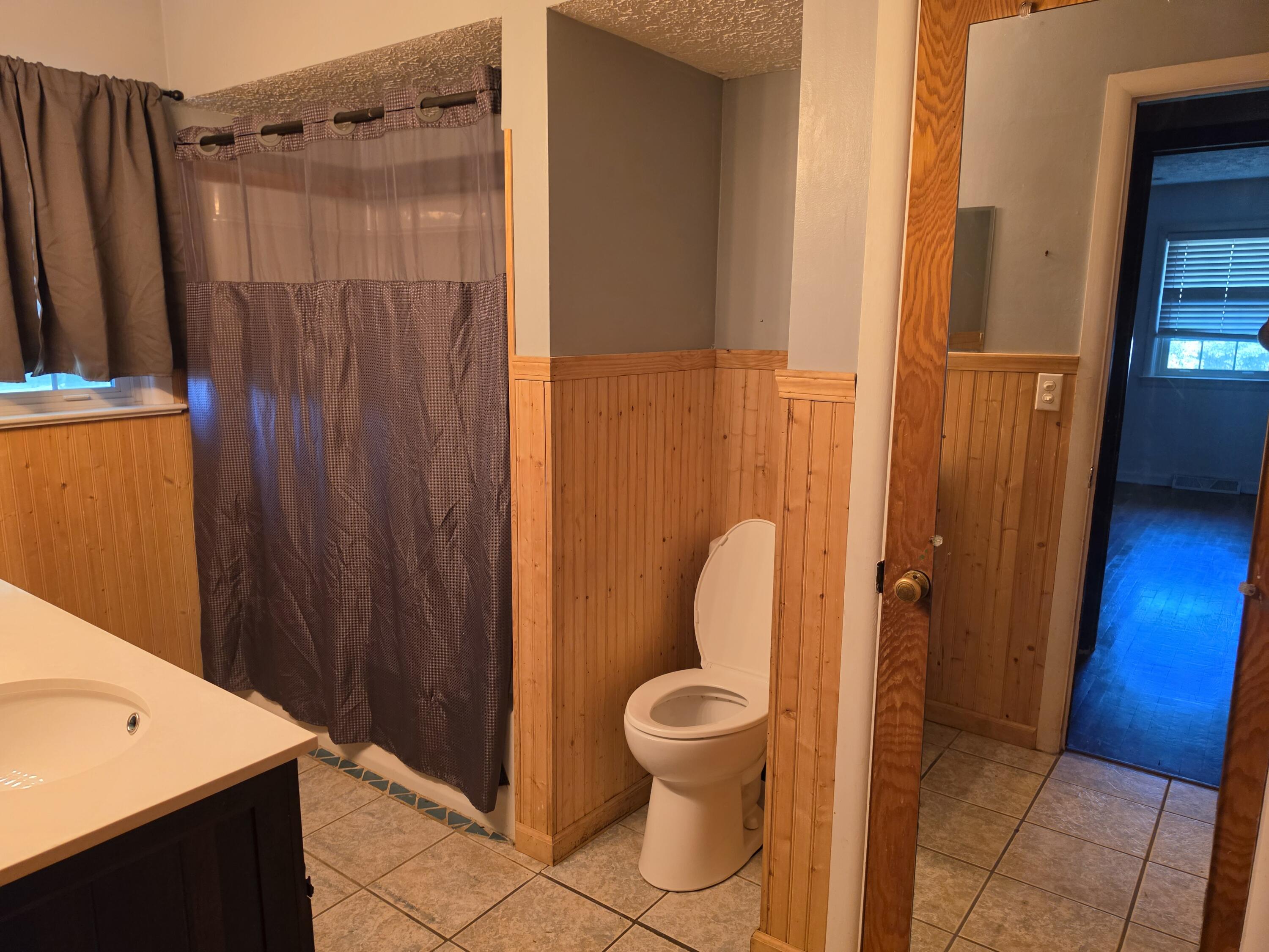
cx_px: 634
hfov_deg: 73.9
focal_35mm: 23
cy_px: 476
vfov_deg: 58.9
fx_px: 843
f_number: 1.4
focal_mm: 6.5
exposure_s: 1/120
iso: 320
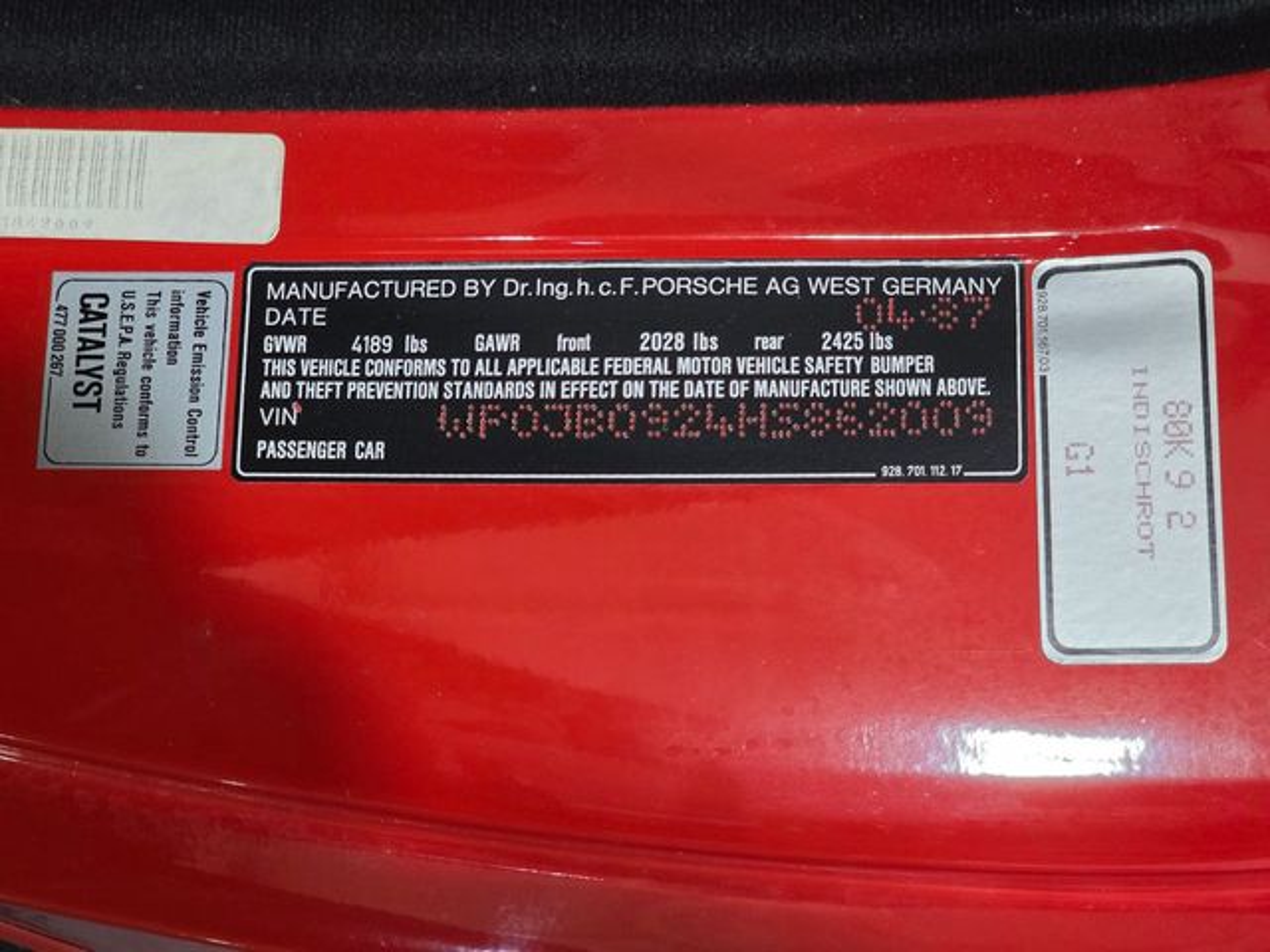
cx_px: 635
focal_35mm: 69
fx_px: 2531
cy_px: 476
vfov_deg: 21.3
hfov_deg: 28.2
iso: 500
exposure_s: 1/120
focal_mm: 7.9
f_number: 2.4
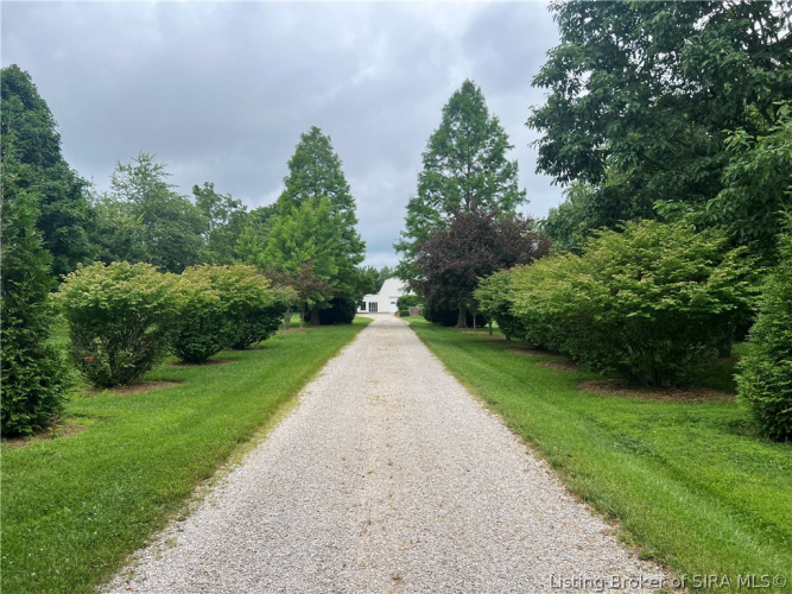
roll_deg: +1.1
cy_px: 297
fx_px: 595
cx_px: 396
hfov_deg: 67.3
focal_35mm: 26
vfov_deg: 53.0
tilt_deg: +0.3
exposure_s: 1/1124
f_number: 1.5
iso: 50
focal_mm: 5.7
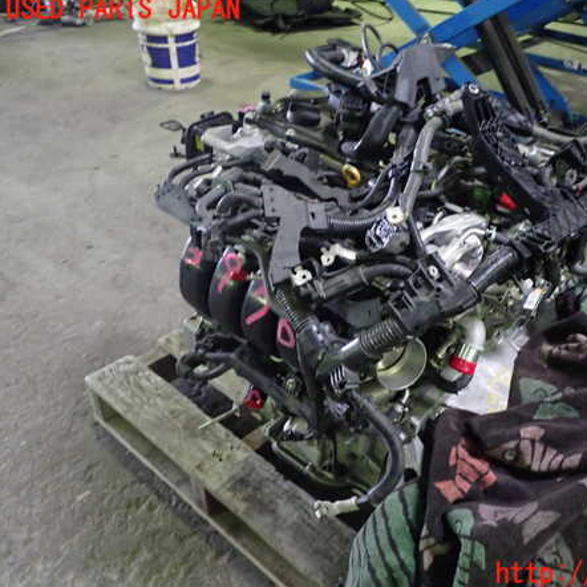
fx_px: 691
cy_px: 292
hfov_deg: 45.3
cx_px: 397
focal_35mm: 36
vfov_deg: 46.0
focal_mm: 5.4
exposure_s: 1/30
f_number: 2.3
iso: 800
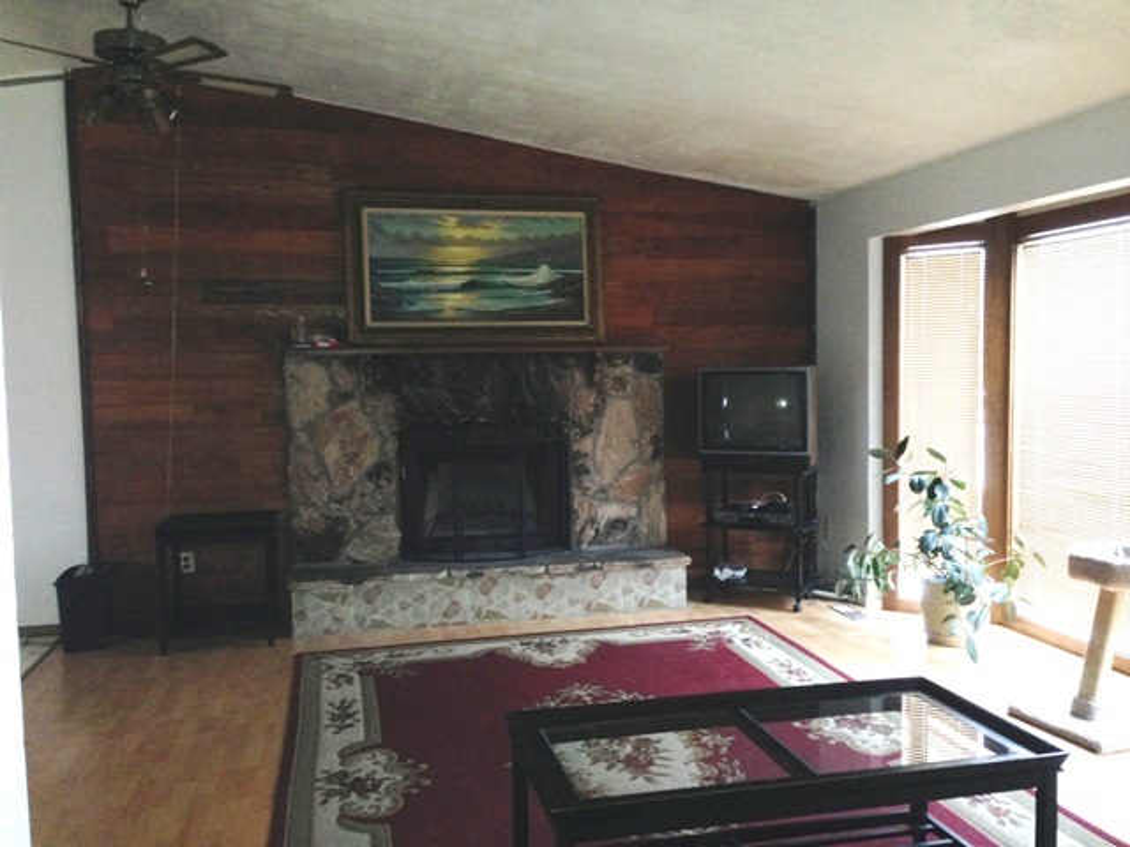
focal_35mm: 33
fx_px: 1077
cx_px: 565
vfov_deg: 42.9
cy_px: 424
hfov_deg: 55.4
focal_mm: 4.12
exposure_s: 1/16
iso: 320
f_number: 2.4
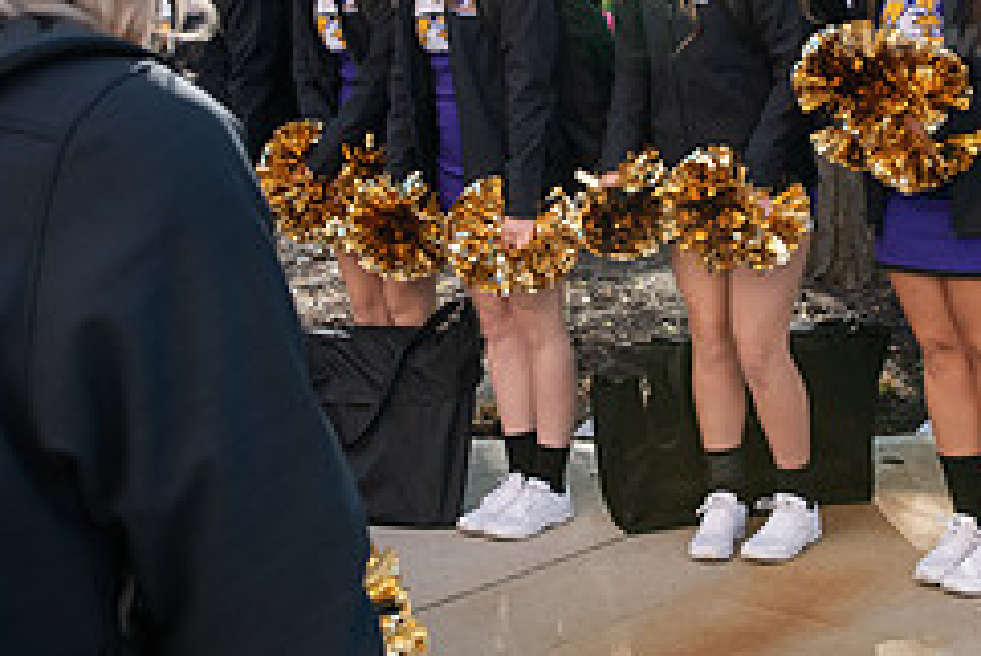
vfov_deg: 17.6
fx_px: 2099
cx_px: 651
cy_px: 124
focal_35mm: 77
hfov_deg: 26.2
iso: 400
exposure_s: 1/250
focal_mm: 32
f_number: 7.1
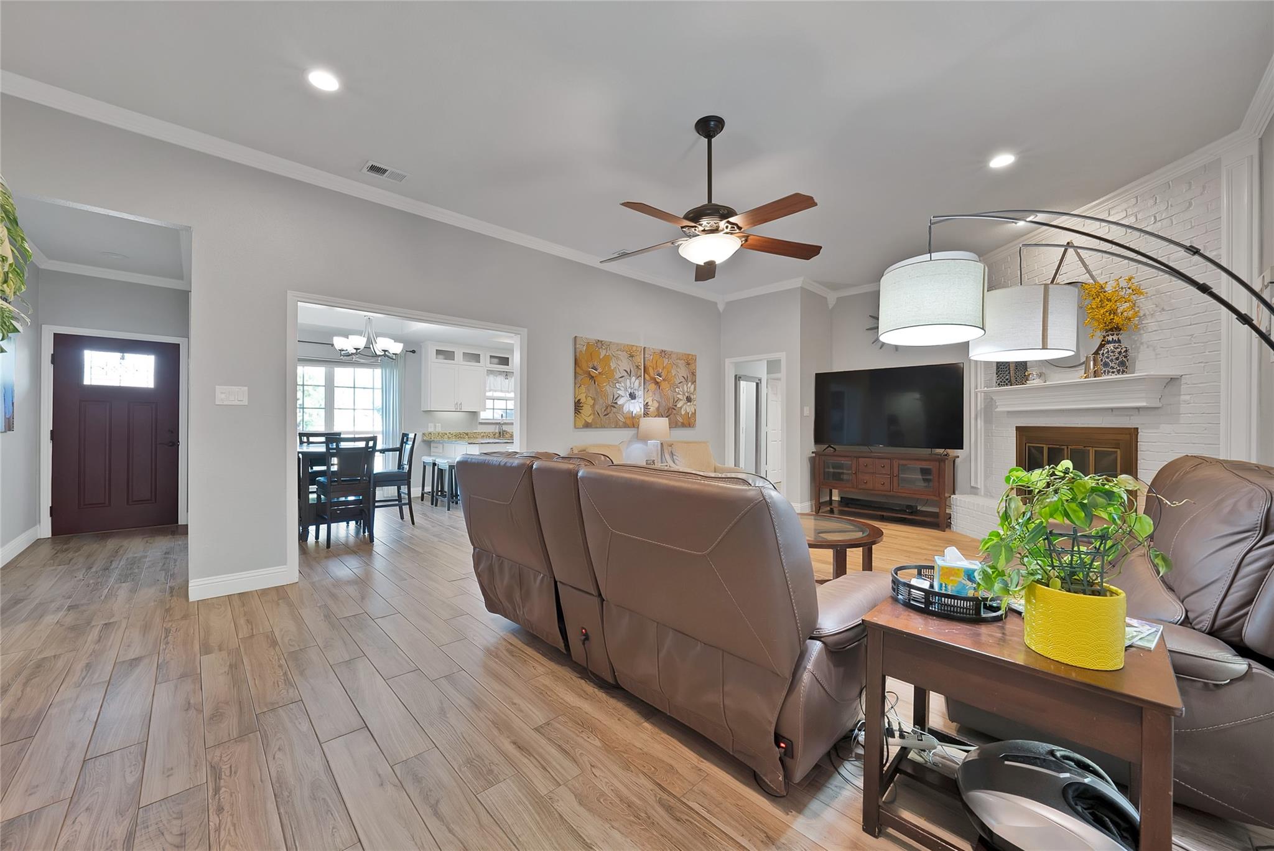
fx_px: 425
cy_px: 426
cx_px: 637
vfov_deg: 90.1
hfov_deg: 112.6
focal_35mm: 12
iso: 640
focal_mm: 12
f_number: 9
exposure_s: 1/1.67
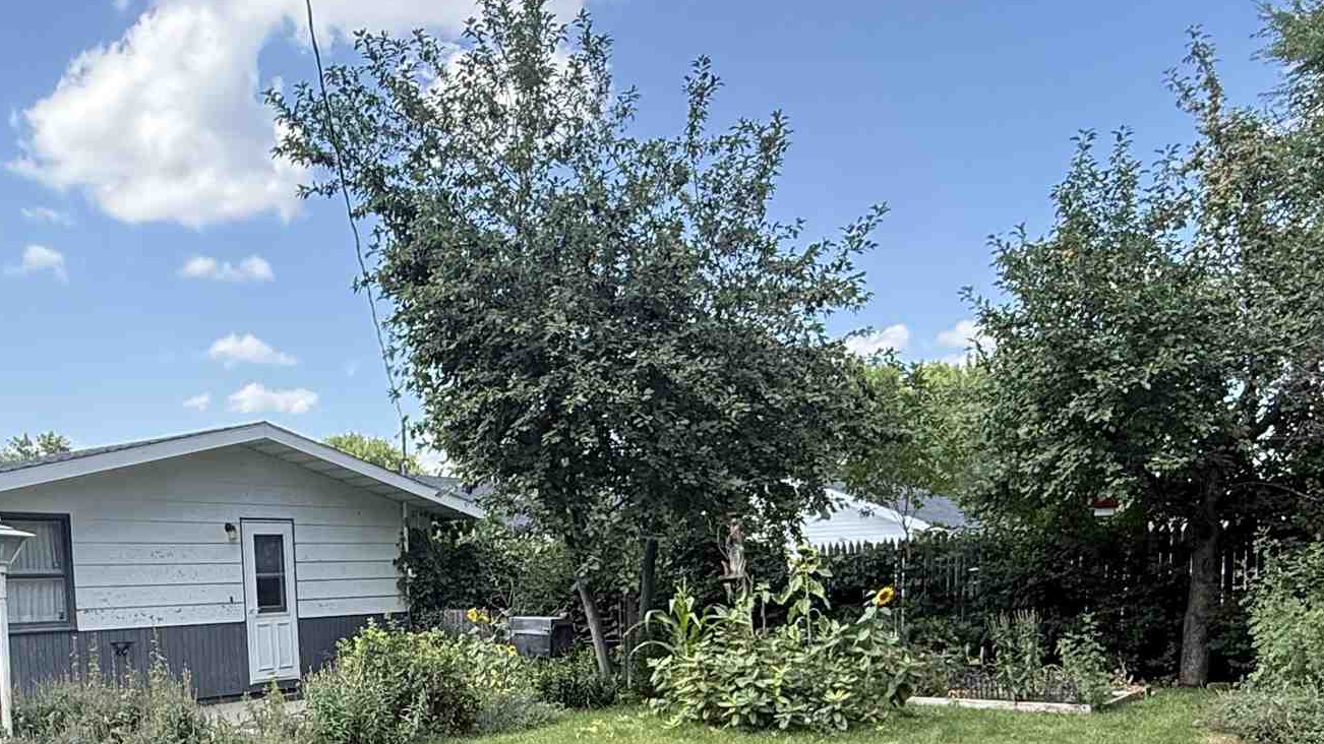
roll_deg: +1.7
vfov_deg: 30.6
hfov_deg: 54.5
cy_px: 737
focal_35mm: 36
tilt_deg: -6.6
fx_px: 1264
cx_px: 476
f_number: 2.2
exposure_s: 1/574
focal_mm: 2.22
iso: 64
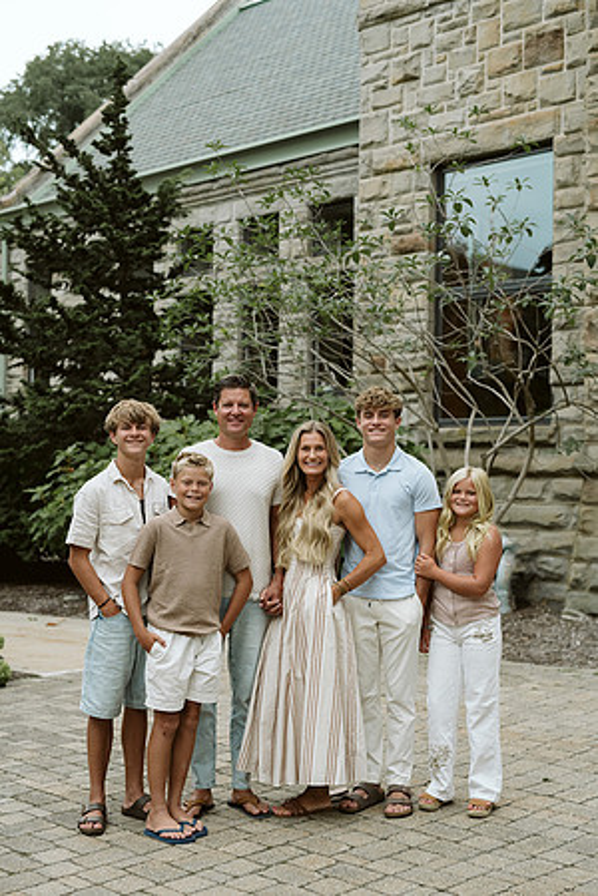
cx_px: 299
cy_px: 448
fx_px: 1246
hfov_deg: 27.0
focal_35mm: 50
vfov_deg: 39.6
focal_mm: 50
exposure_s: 1/320
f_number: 2.8
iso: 640
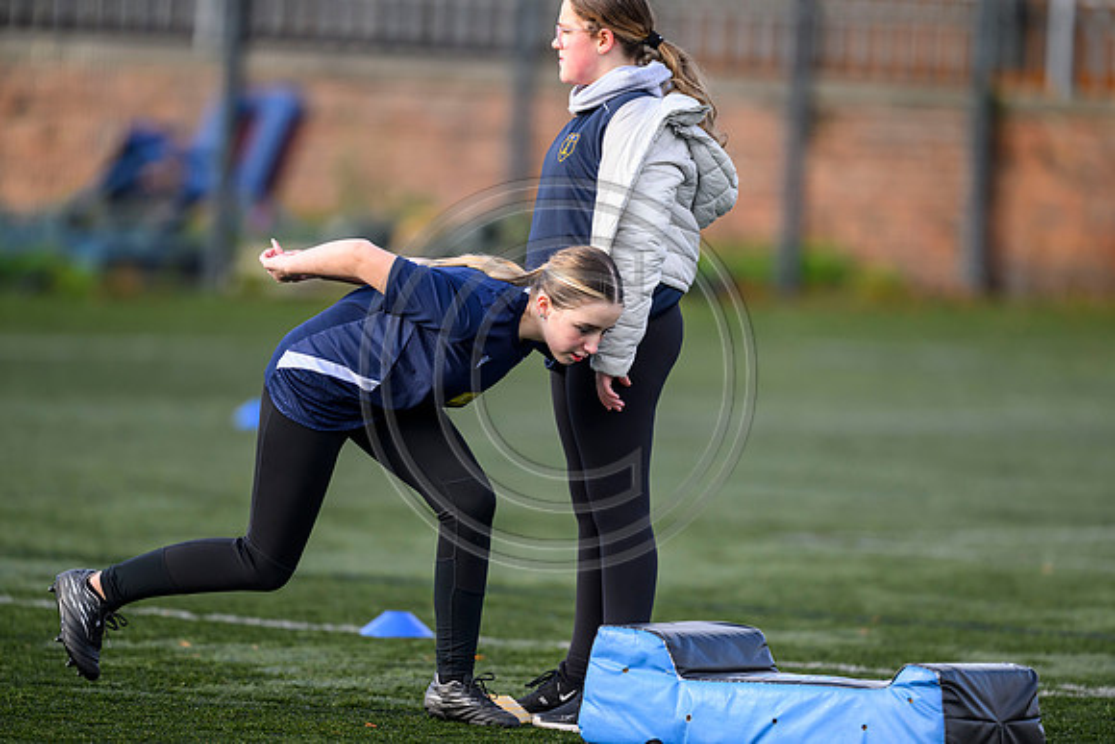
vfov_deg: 3.4
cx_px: 558
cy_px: 372
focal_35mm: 400
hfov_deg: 5.2
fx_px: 12391
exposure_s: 1/1000
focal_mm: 400
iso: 500
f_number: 3.2
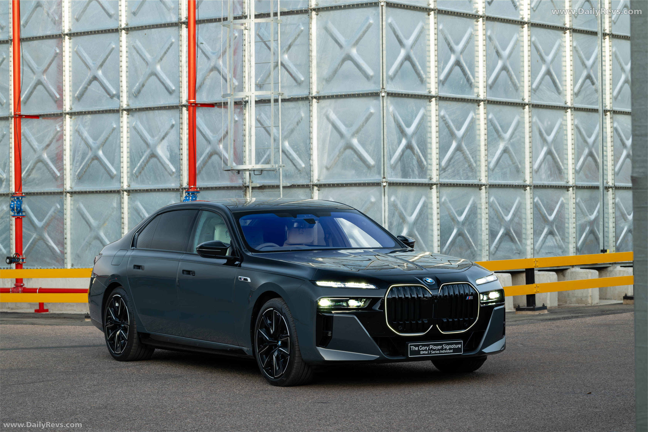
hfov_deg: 20.0
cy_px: 216
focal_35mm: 102
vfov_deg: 13.4
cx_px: 324
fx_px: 1836
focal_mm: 102
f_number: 8
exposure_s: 2.5
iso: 64
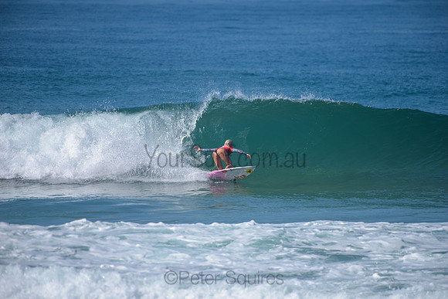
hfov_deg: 4.1
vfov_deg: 2.8
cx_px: 224
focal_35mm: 500
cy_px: 150
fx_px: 6223
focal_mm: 500
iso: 140
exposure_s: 1/2000
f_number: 5.6
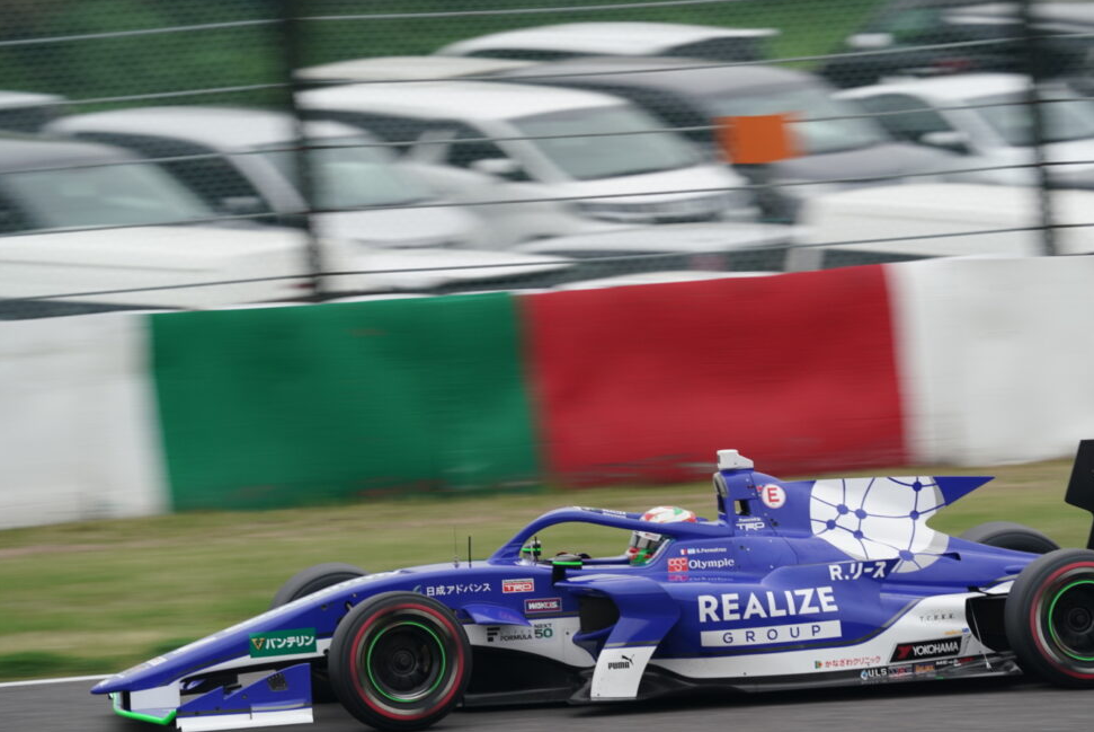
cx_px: 638
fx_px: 20253
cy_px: 328
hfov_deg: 3.1
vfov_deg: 2.1
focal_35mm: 666
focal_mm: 553
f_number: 10
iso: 400
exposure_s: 1/200
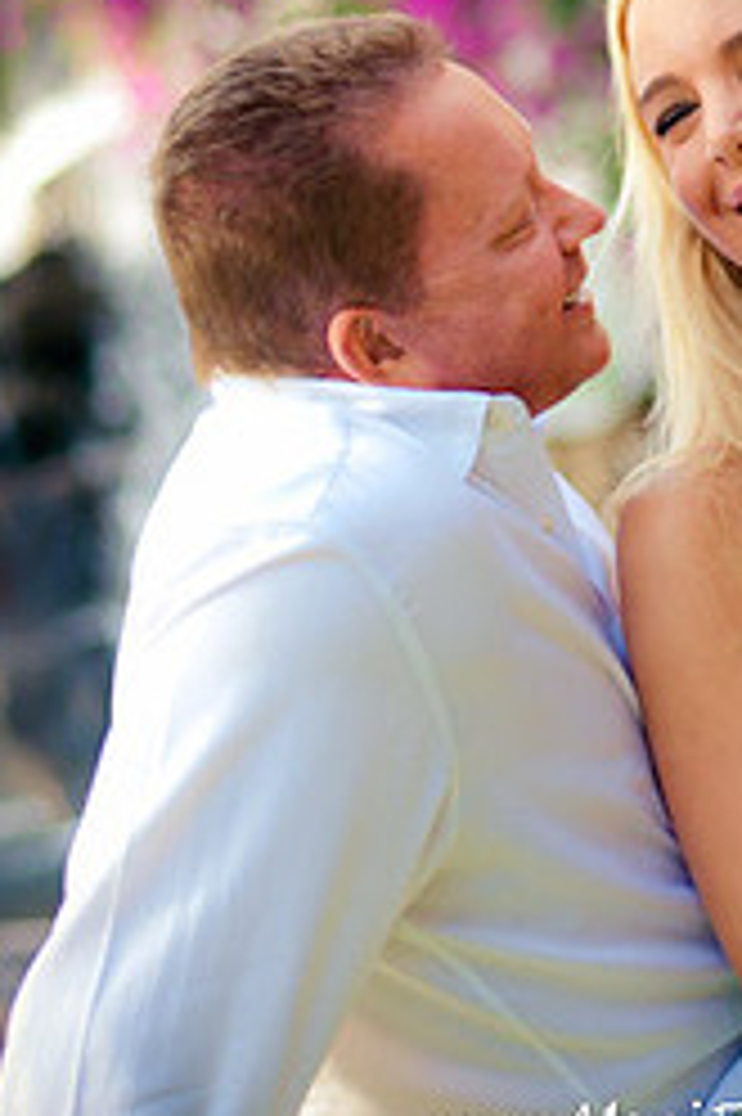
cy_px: 153
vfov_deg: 15.0
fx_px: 4210
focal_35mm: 136
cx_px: 627
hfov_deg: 10.0
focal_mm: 50
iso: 200
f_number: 1.8
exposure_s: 1/125
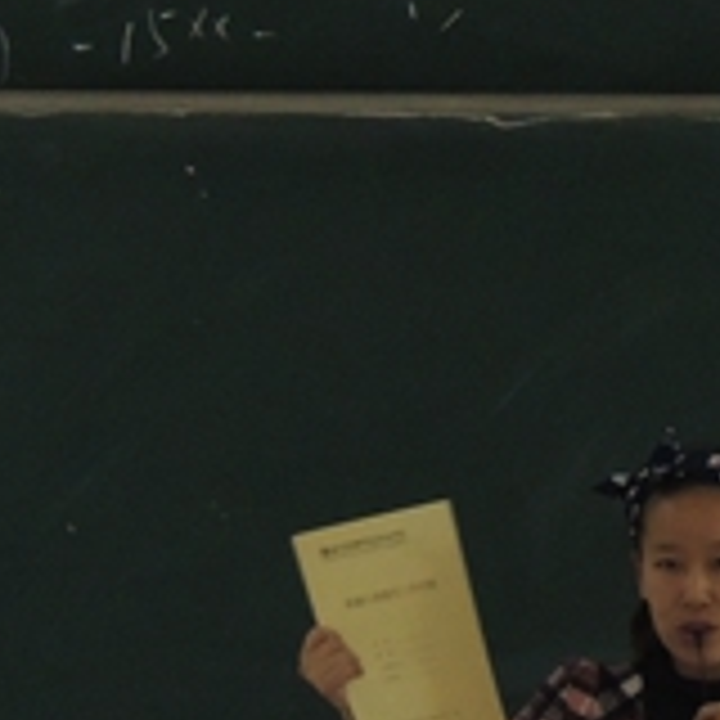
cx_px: 1150
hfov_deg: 4.4
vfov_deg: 4.4
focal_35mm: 398
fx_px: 9366
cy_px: 380
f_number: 4.2
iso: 720
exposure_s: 1/25
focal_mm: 21.4
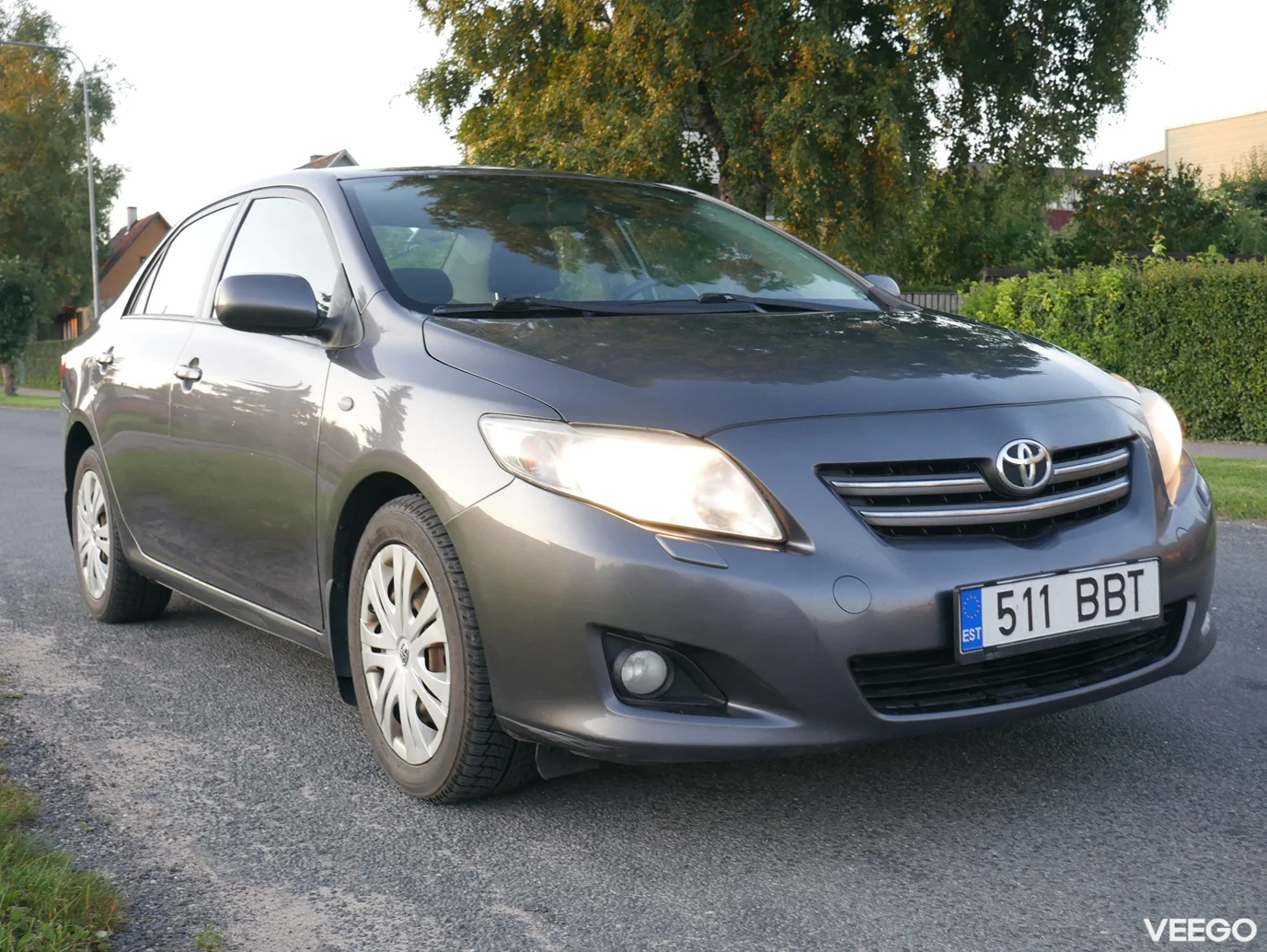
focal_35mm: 40
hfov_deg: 46.8
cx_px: 634
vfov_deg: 36.0
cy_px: 476
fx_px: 1465
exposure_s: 1/60
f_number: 4.5
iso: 640
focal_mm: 20
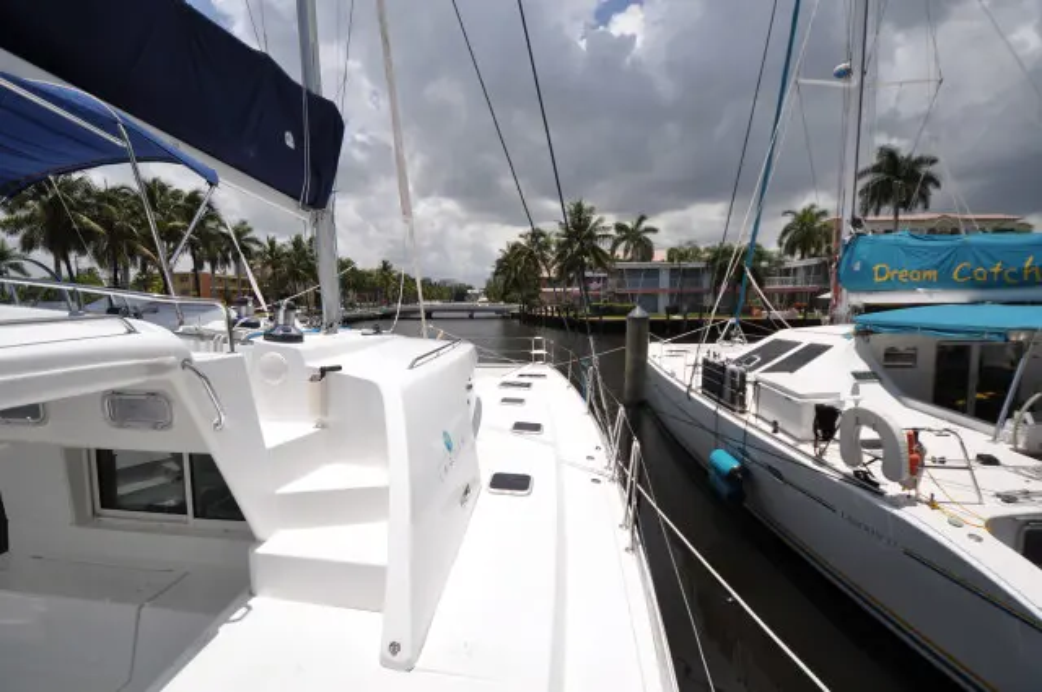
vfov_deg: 77.2
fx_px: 434
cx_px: 521
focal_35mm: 15
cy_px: 346
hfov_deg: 100.5
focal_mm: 10
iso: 200
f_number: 3.5
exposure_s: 1/4000
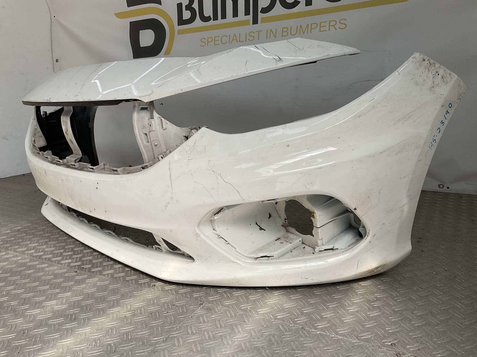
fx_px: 400
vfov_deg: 48.2
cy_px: 178
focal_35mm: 29
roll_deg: +1.7
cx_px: 238
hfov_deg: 61.7
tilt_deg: -13.7
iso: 16
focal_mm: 3
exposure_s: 1/1035
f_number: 1.8
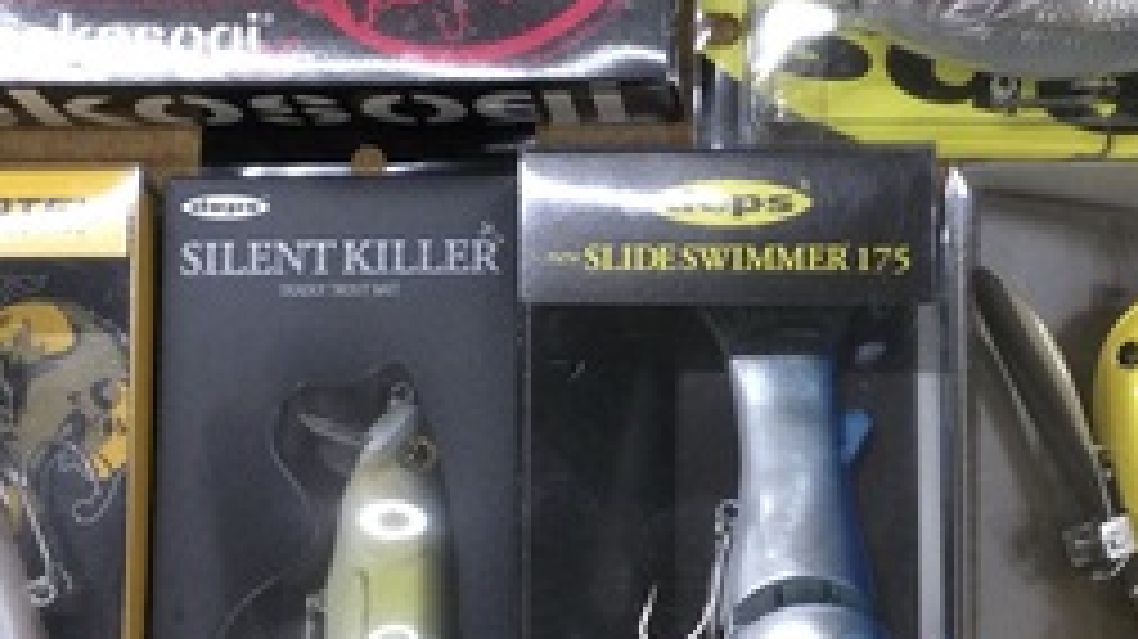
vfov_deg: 15.1
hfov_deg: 26.4
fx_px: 2413
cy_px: 418
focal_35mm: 80
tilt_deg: -81.4
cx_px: 765
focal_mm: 3.3
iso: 40
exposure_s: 1/30
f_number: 2.4
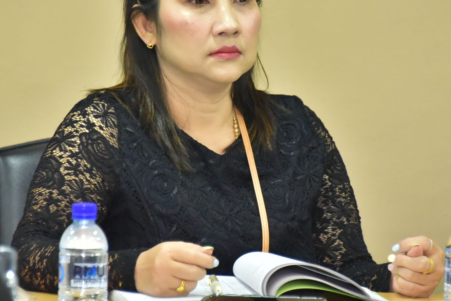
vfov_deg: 2.8
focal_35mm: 485
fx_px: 6078
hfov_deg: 4.2
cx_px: 218
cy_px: 110
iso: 6400
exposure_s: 1/200
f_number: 5.6
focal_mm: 300
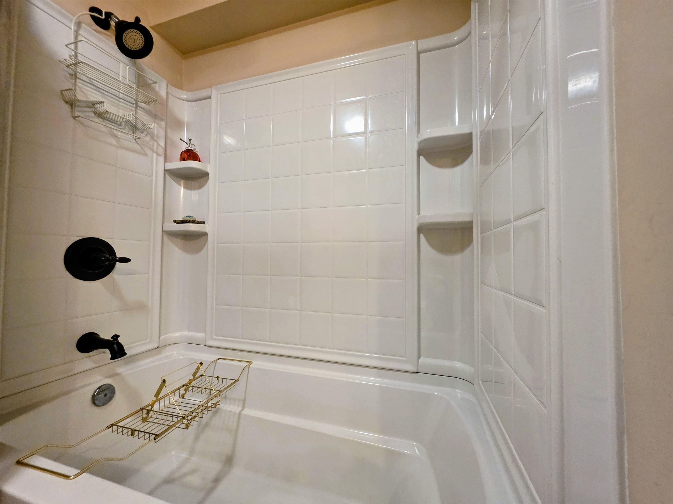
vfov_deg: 89.9
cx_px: 336
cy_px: 252
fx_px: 253
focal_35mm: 13
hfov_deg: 106.2
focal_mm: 2.2
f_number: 1.9
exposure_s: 1/60
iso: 320
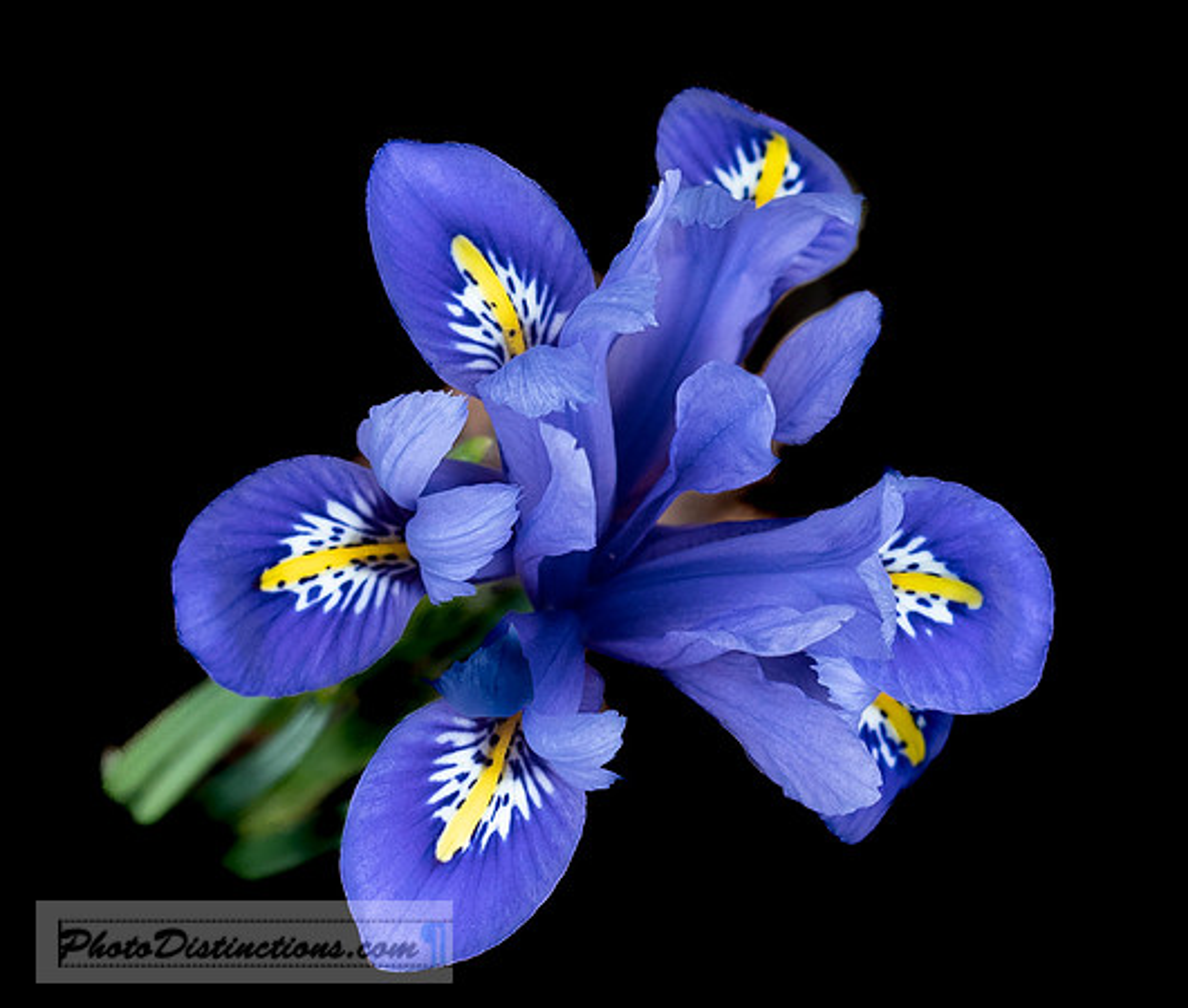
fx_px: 13932
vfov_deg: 4.1
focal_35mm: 387
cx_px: 353
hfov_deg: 4.9
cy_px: 457
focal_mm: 73
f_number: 4
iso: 320
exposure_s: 1/160
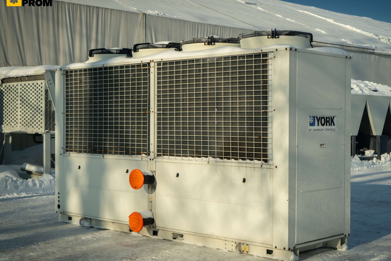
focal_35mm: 57
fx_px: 619
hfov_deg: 35.0
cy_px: 132
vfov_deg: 23.8
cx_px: 225
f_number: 4.5
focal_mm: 47
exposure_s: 1/640
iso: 200
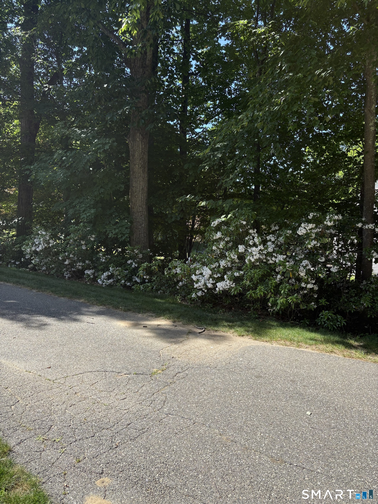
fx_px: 379
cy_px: 252
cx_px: 189
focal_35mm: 26
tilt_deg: -4.2
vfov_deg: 67.3
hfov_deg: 53.1
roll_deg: -1.1
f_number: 1.6
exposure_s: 1/1064
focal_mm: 5.96
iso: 50
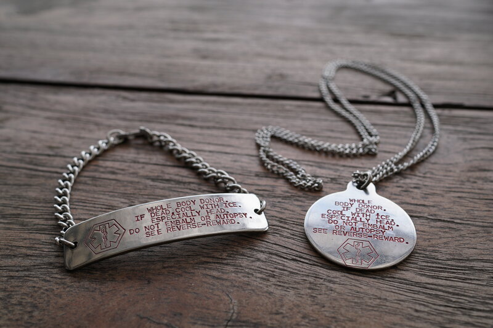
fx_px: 493
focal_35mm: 36
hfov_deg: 53.1
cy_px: 164
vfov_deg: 36.9
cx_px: 246
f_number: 5.6
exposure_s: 1/80
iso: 100
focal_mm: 24
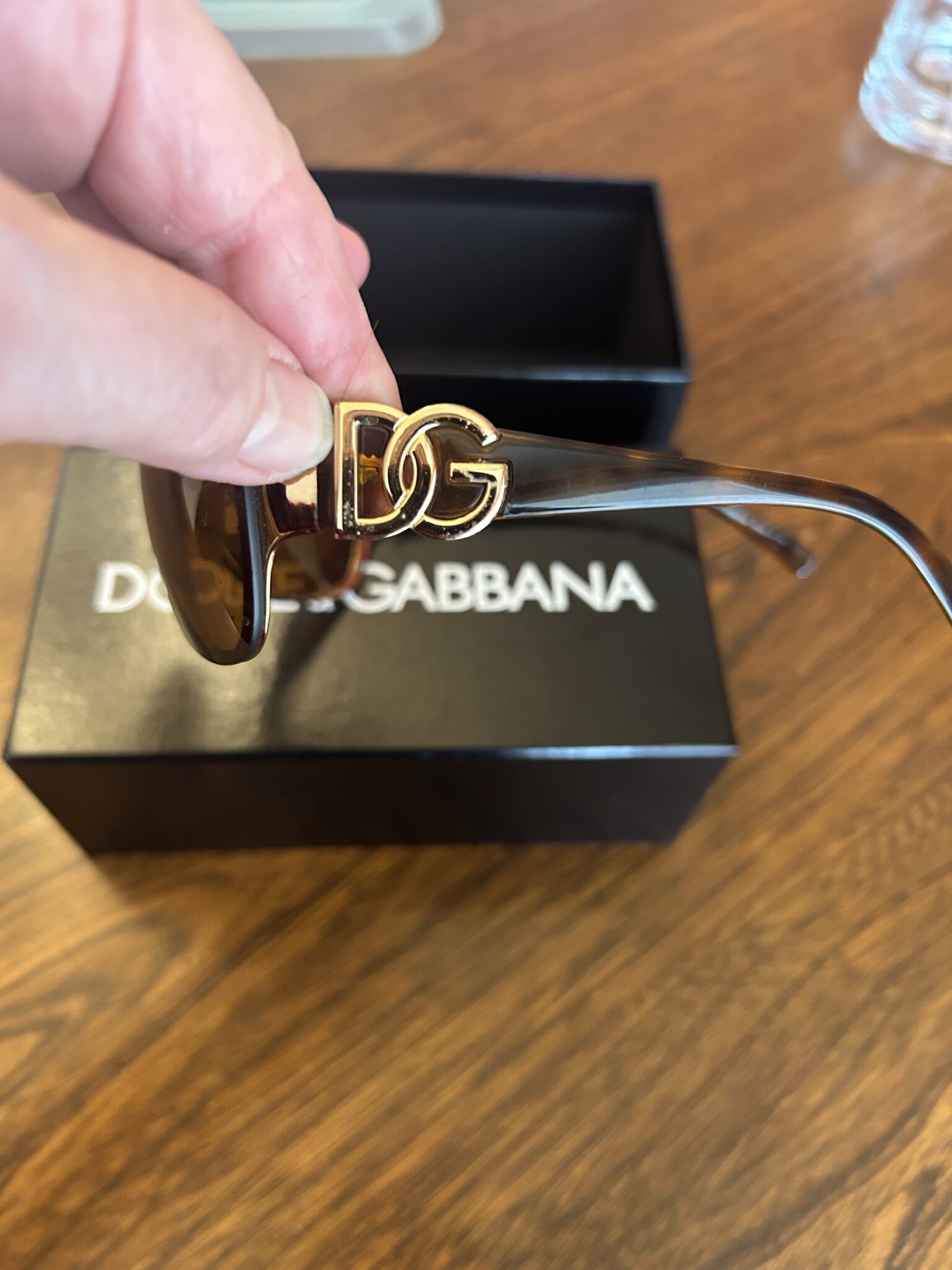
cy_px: 635
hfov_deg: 53.1
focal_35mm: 26
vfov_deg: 67.3
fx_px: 953
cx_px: 476
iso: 320
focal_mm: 5.7
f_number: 1.5
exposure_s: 1/60
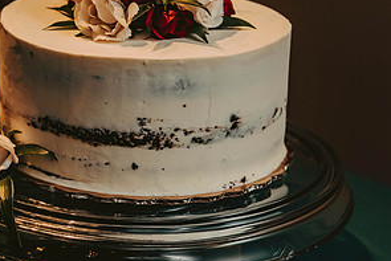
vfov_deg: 12.0
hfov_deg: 17.7
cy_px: 162
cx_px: 50
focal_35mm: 114
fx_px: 1239
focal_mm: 58
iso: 1000
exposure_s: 1/200
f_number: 3.5
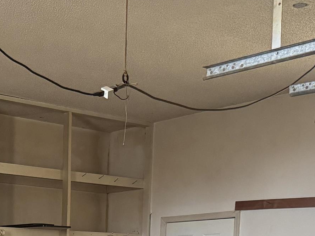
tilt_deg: -3.3
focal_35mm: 83
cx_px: 26
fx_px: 755
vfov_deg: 16.3
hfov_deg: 22.9
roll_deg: -0.7
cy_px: 346
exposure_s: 1/60
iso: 640
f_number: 1.78
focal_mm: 6.76
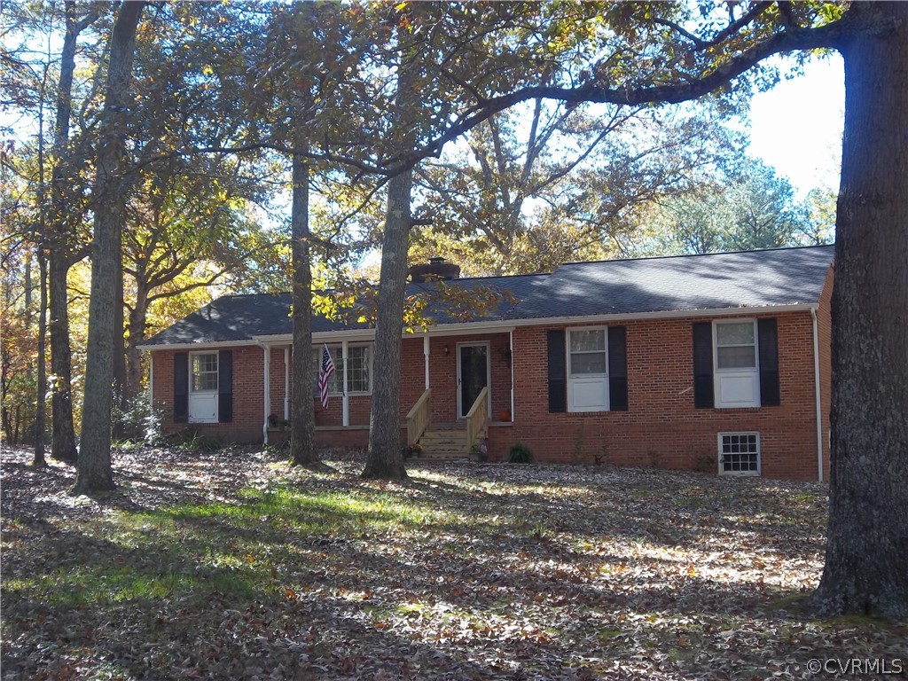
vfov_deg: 30.9
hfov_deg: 40.4
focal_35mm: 47
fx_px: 1233
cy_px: 340
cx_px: 454
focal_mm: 8.3
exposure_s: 1/60
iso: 64
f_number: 4.58
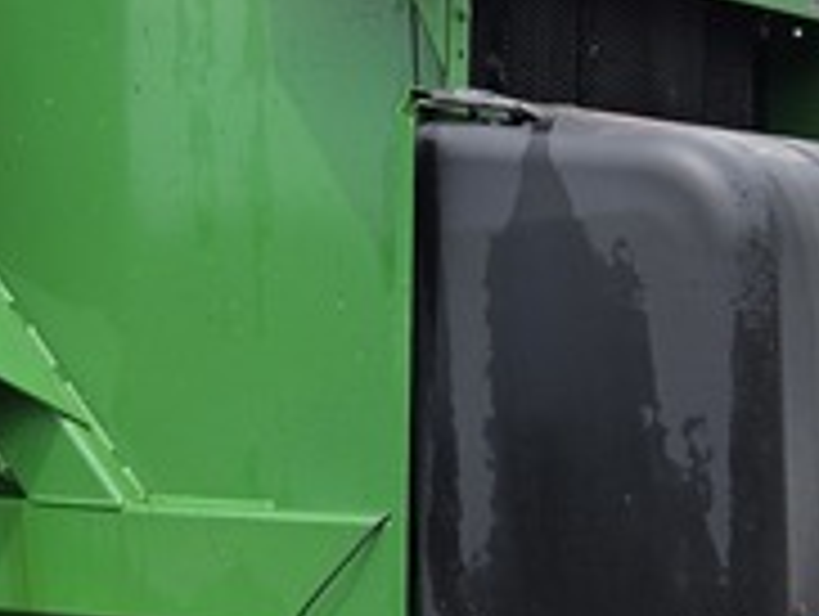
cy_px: 620
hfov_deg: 19.0
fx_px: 2393
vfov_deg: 14.4
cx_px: 63
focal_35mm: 101
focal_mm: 5.4
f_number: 1.8
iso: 25
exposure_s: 1/1297
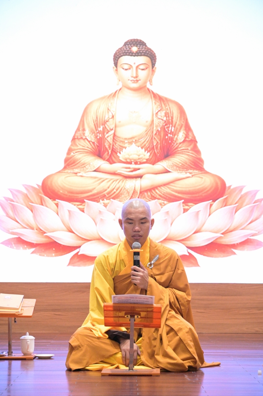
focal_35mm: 100
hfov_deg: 13.7
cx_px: 132
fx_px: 1097
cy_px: 198
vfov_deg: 20.4
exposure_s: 1/640
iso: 20000
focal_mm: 100
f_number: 4
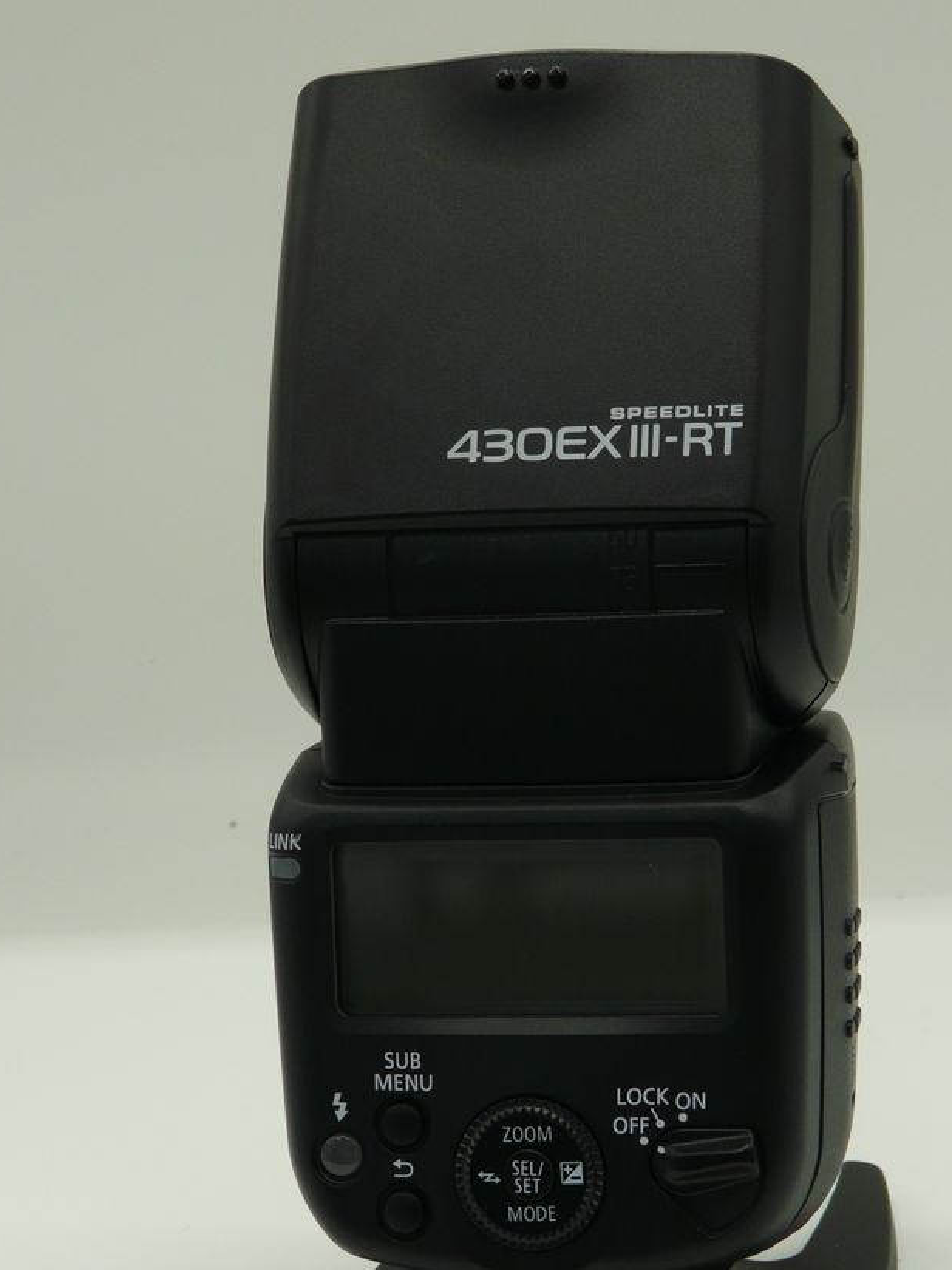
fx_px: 4769
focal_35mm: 130
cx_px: 601
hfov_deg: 11.4
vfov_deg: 15.2
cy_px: 728
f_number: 3.6
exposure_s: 1/80
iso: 100
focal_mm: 14.7
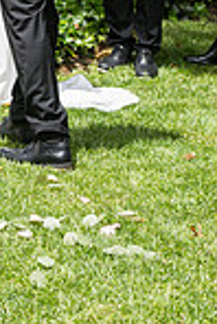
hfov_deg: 6.5
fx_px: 1921
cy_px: -112
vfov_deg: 9.5
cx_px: 24
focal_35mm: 213
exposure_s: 1/400
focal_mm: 70
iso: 100
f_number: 4
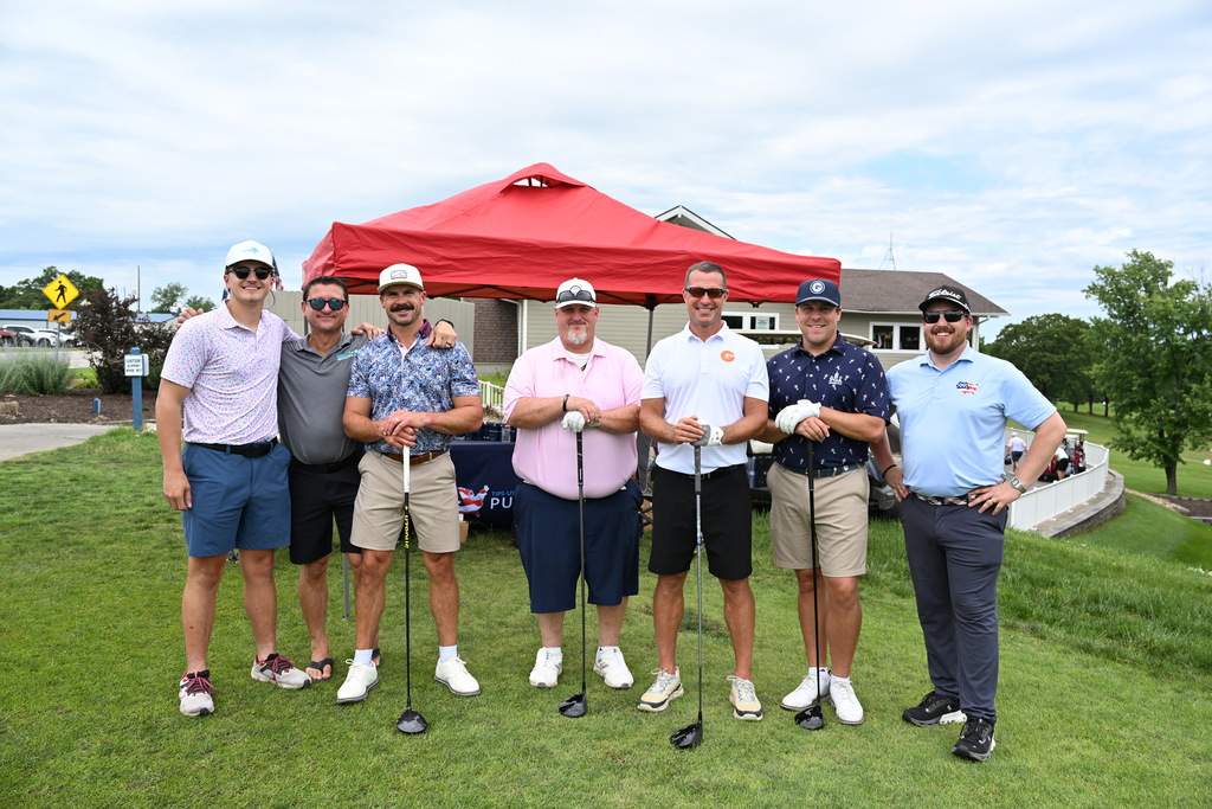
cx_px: 606
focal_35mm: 30
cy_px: 404
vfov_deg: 43.6
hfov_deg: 61.9
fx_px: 1010
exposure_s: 1/640
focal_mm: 30
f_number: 5.6
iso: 200
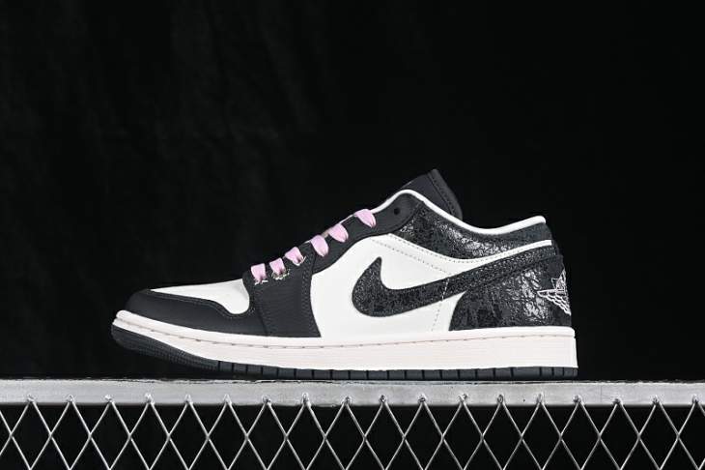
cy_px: 235
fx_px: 1468
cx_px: 352
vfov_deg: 18.2
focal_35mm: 75
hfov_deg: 27.0
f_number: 7.1
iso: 160
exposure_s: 1/80
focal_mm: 50
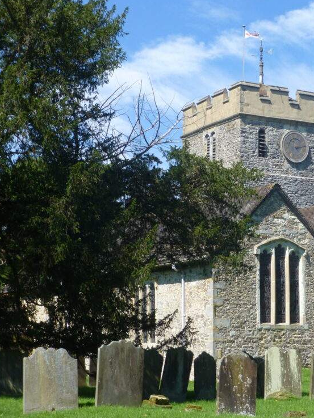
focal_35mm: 75
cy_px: 211
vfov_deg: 26.0
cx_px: 265
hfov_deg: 19.4
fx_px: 907
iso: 100
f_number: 4.6
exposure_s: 1/500
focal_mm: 9.7
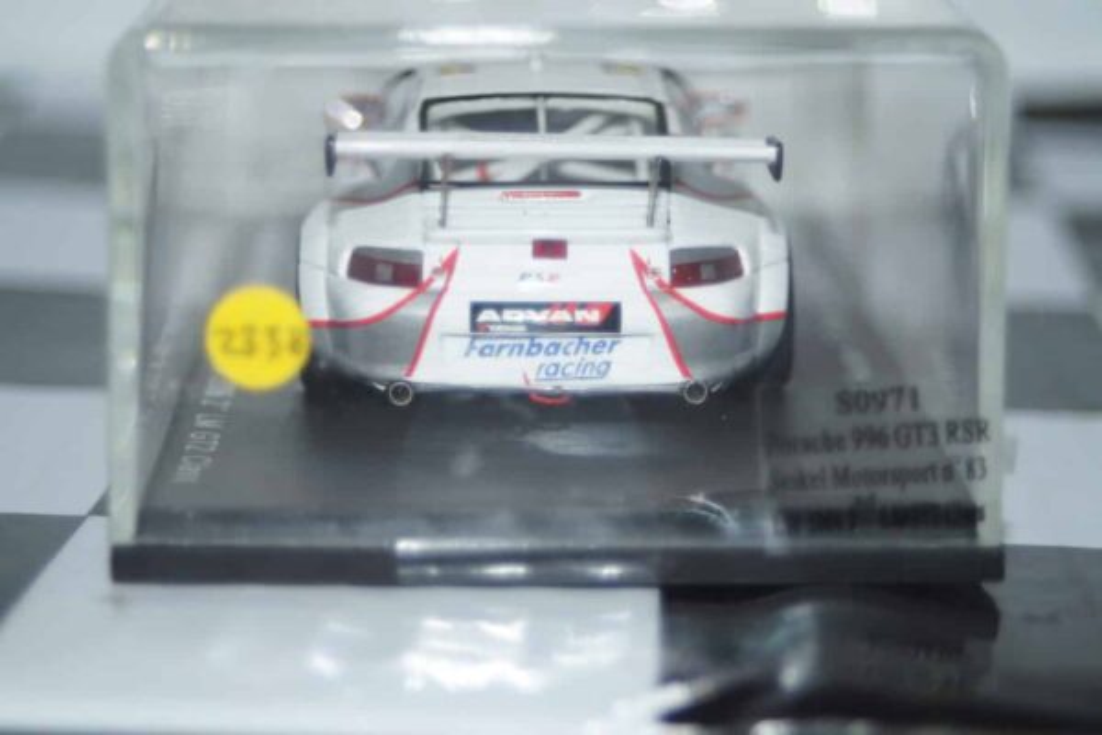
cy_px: 368
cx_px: 551
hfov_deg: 19.5
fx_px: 3214
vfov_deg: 13.0
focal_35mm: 105
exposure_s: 1/100
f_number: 5.6
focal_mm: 70
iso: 250
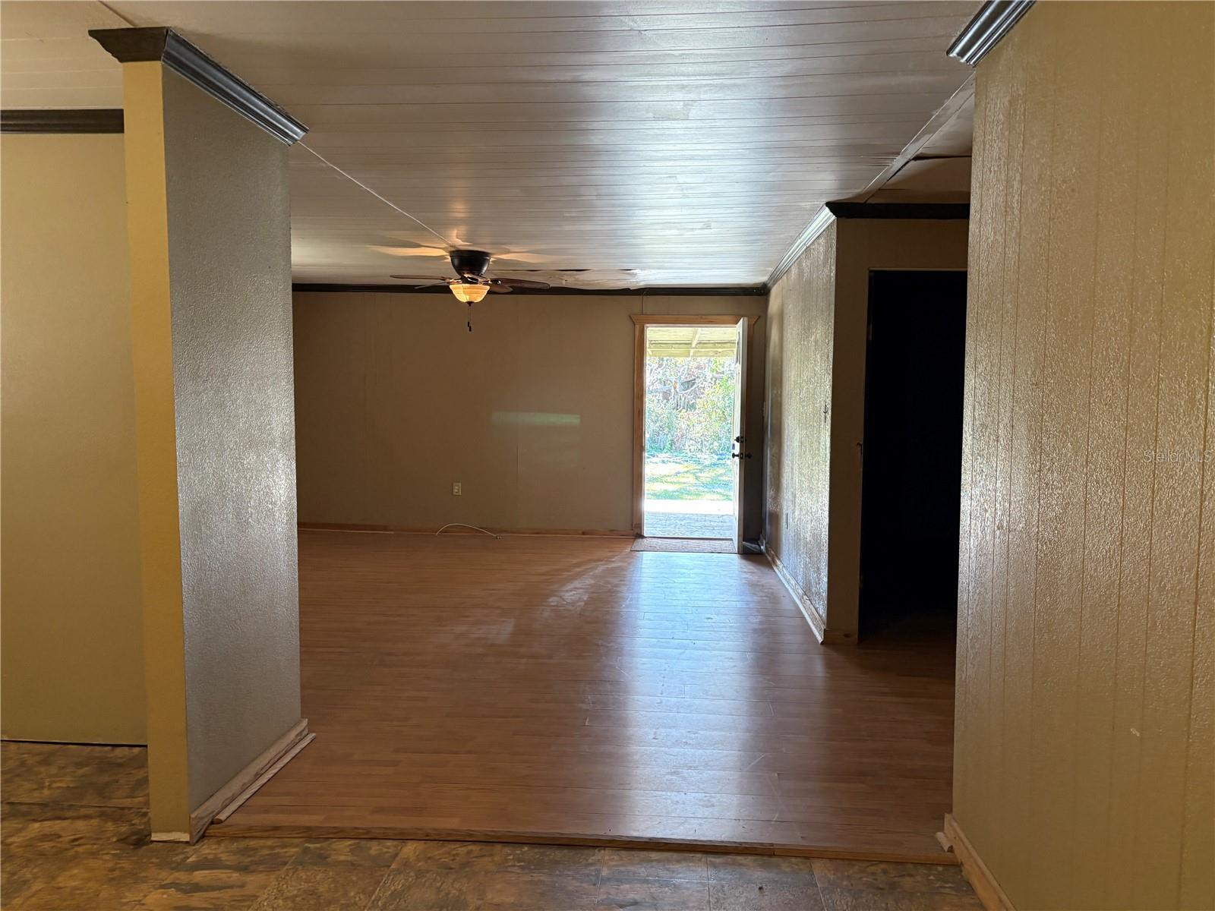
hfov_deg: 67.3
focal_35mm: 26
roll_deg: +0.7
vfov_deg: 53.1
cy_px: 456
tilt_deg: -2.6
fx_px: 913
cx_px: 608
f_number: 1.6
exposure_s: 1/60
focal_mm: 5.96
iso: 160
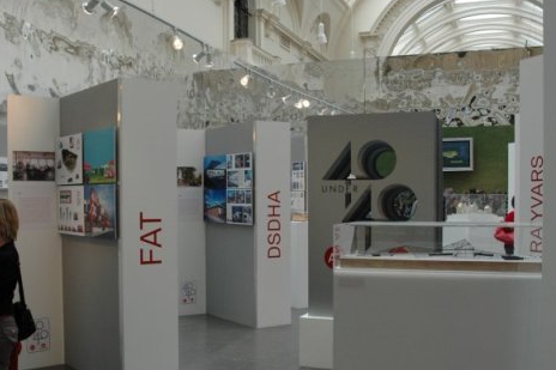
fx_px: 648
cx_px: 225
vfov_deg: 31.8
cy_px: 218
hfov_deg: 46.2
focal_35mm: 42
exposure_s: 1/200
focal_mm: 18
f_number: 5.6
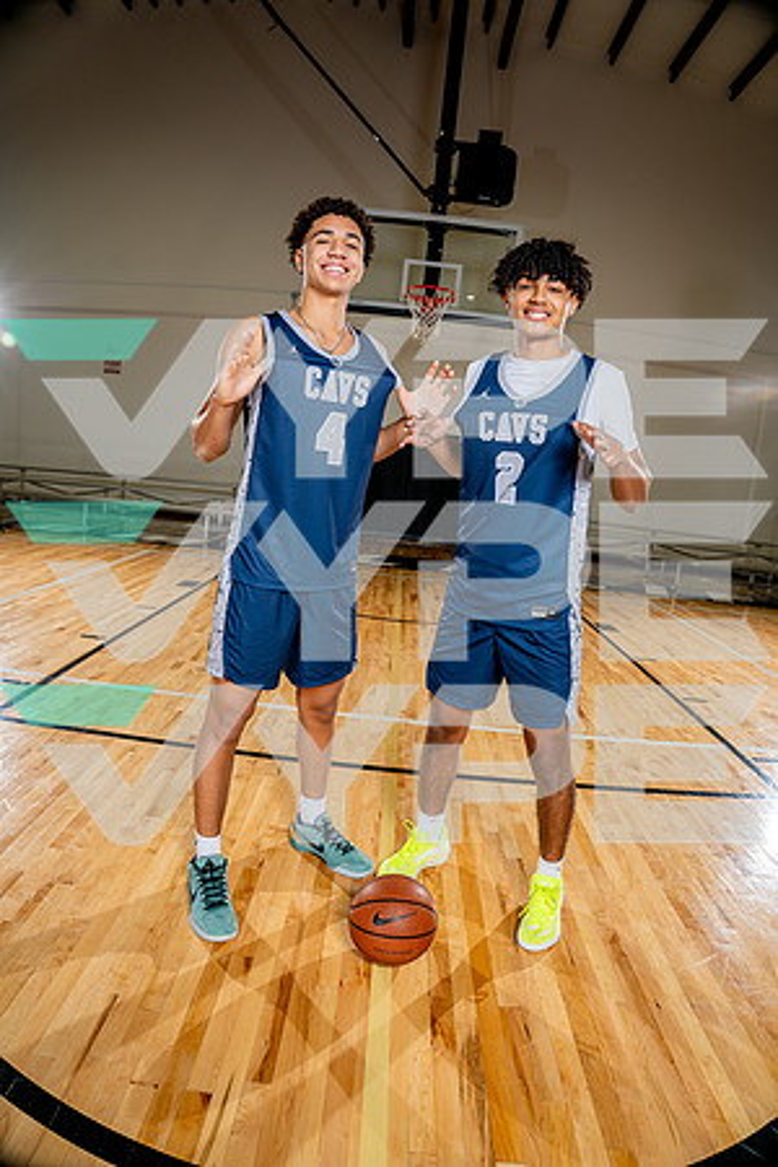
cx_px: 389
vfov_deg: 84.0
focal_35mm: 20
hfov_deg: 61.9
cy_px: 584
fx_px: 648
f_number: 5.6
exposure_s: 1/250
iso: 200
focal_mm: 20
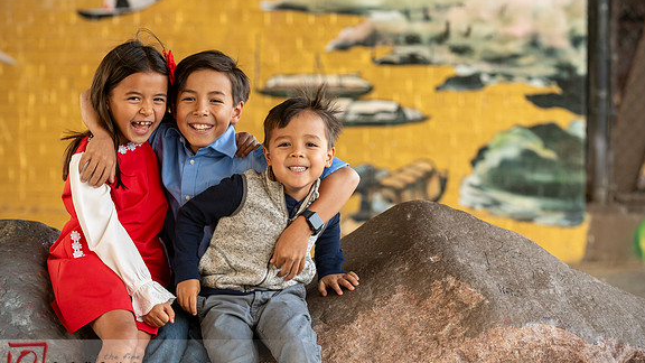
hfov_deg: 15.7
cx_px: 324
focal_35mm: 137
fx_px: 2343
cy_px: 167
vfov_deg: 8.9
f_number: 3.5
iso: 400
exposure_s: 1/200
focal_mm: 130
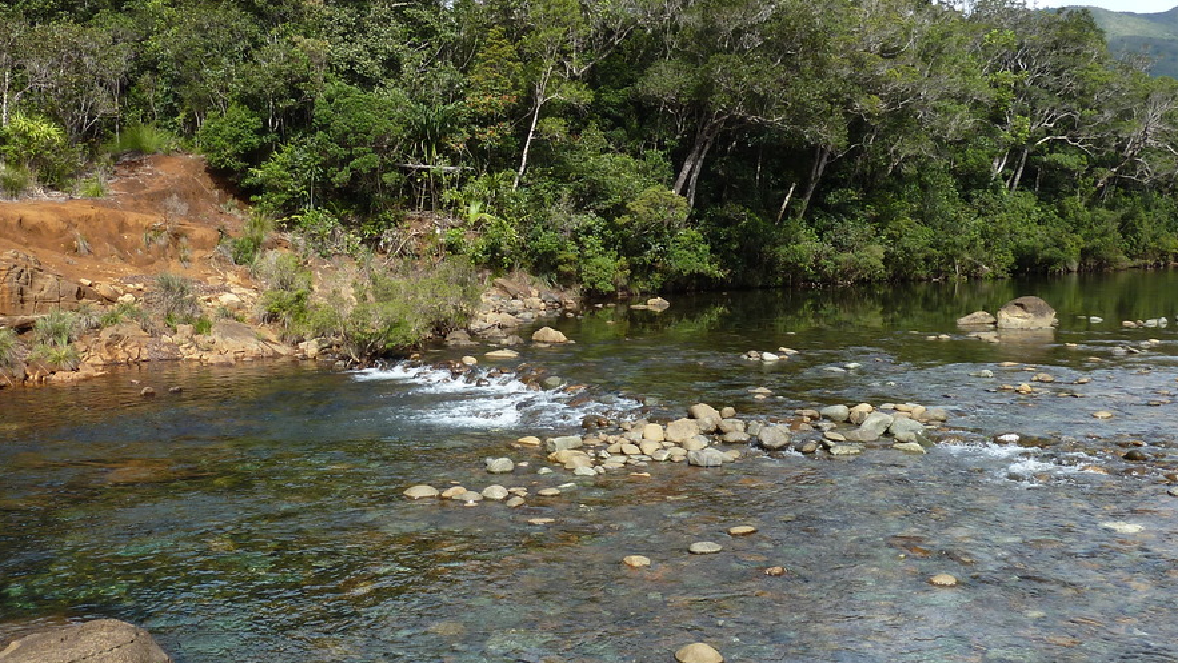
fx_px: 1156
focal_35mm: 37
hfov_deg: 53.9
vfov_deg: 32.0
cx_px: 528
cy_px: 311
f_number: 4
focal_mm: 4.1
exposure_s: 1/320
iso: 80
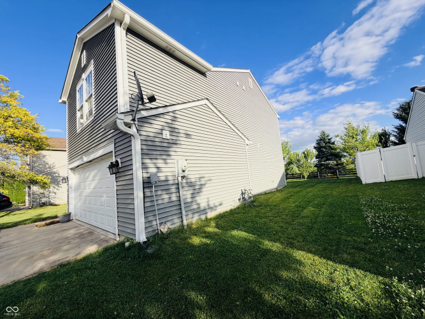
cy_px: 160
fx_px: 172
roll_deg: +4.1
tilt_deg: +5.7
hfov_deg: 102.1
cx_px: 212
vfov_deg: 85.7
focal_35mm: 14
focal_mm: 2.22
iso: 25
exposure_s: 1/770
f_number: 2.2
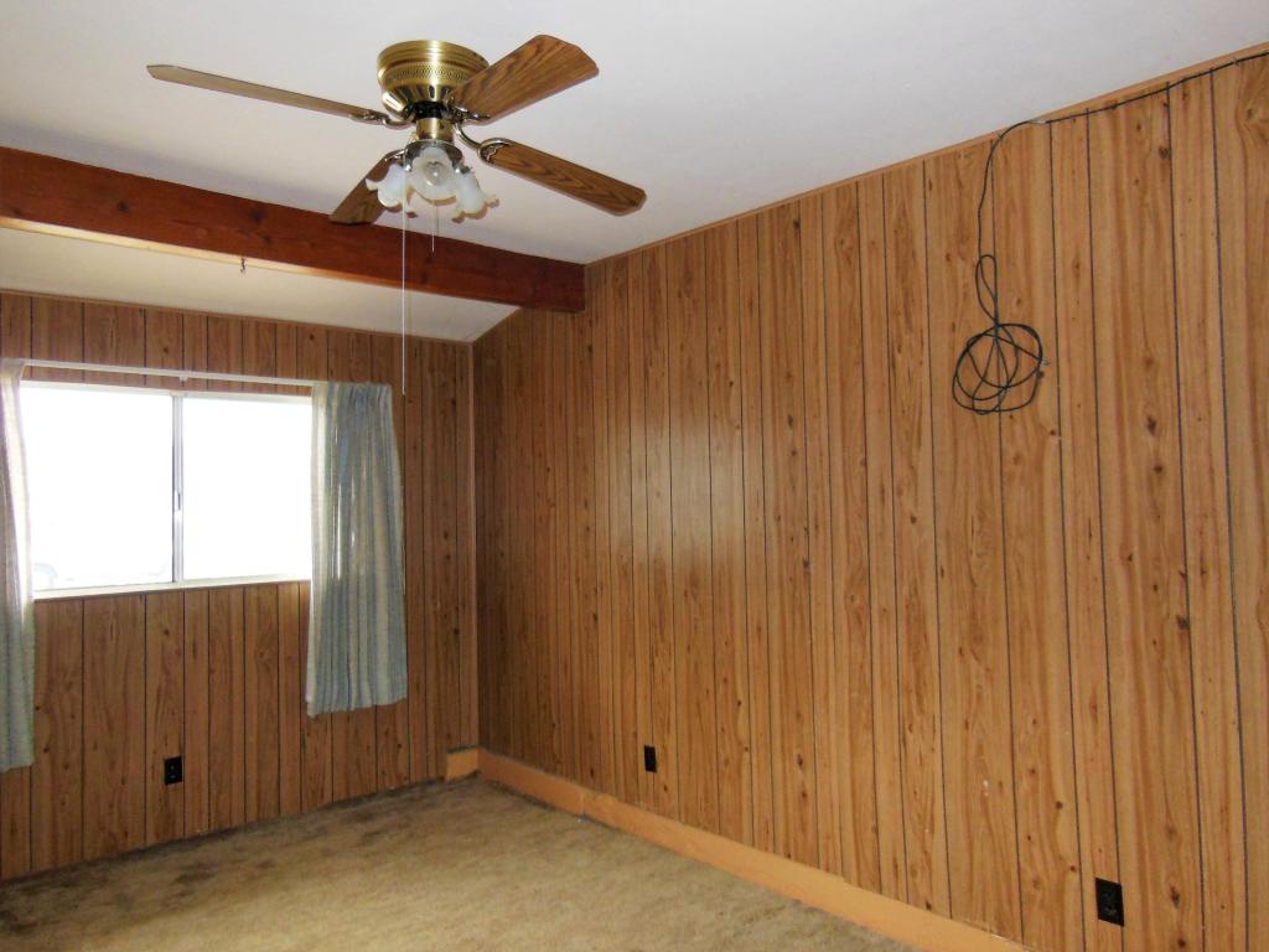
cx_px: 634
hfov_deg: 69.4
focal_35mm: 25
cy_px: 476
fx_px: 916
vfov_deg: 54.9
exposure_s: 1/25
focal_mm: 4.5
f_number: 3.5
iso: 400
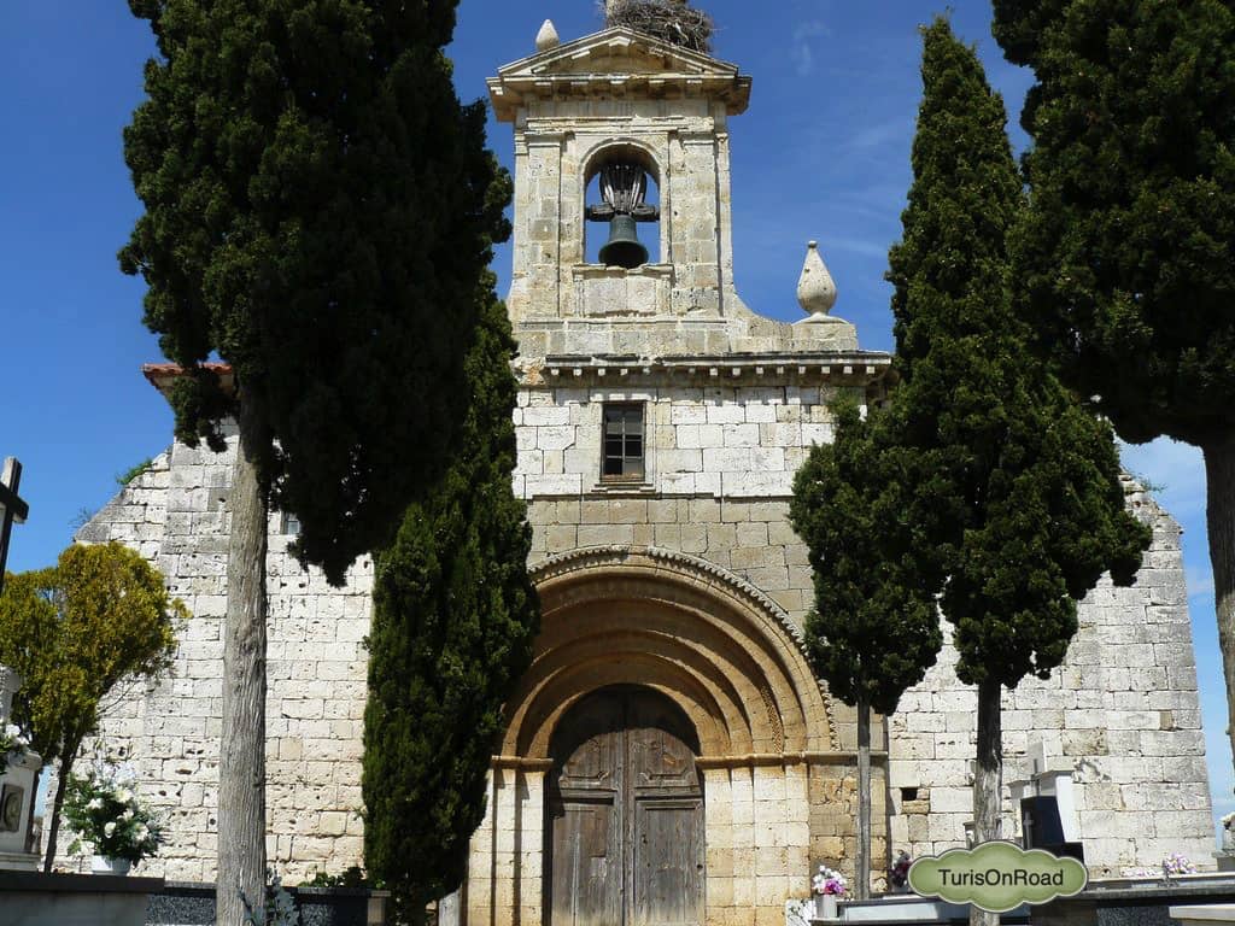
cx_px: 618
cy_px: 463
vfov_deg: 39.7
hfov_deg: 51.4
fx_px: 1284
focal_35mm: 36
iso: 100
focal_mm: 6
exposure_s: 1/400
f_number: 5.6
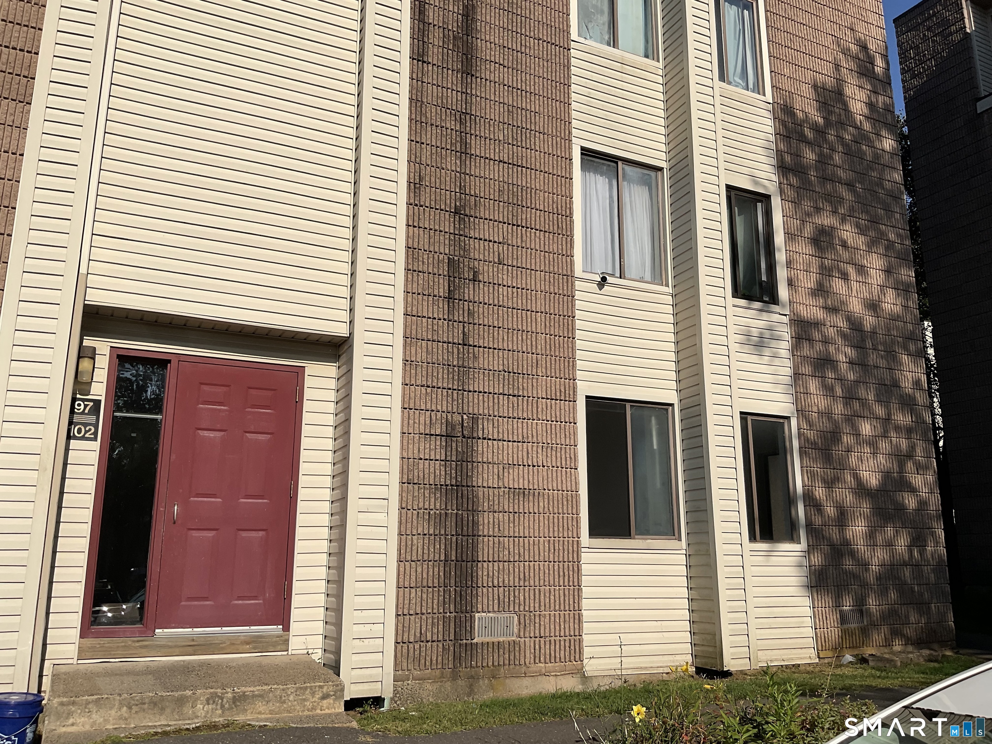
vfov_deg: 48.2
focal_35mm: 29
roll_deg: +0.0
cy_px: 372
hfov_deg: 61.7
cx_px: 496
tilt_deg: +13.1
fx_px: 831
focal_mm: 3
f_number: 1.8
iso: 16
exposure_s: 1/3788
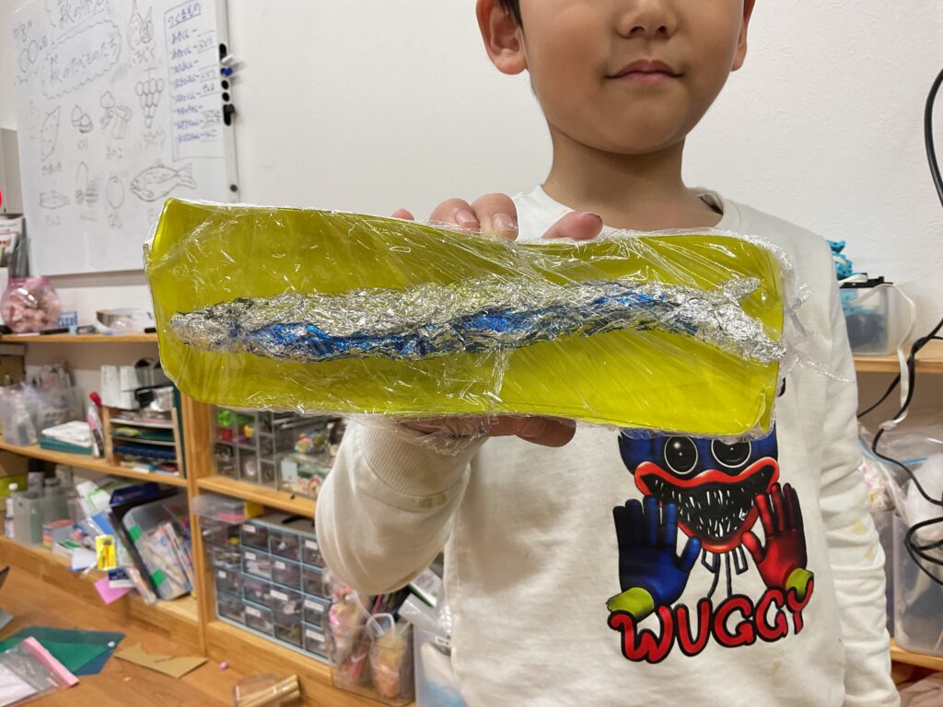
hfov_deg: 61.7
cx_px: 472
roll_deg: +2.1
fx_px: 790
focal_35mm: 29
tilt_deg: -4.6
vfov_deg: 48.2
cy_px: 354
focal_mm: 3
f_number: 1.8
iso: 64
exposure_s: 1/120
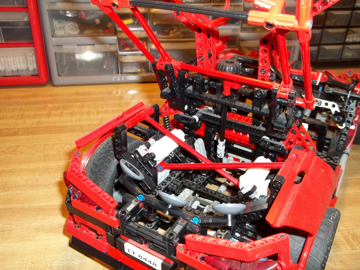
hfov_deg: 55.4
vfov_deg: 42.9
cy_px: 135
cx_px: 180
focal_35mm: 33
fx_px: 343
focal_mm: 5.9
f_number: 3.3
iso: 160
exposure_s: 1/30
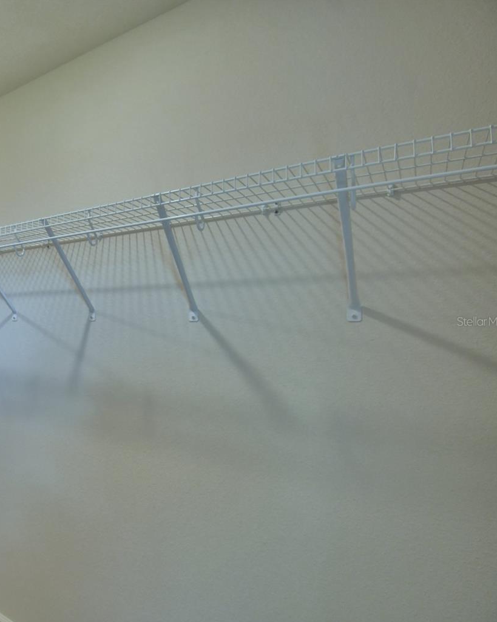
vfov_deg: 75.0
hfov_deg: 53.0
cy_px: 321
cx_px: 25
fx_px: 405
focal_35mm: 22
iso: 400
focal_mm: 10
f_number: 4.5
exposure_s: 1/80
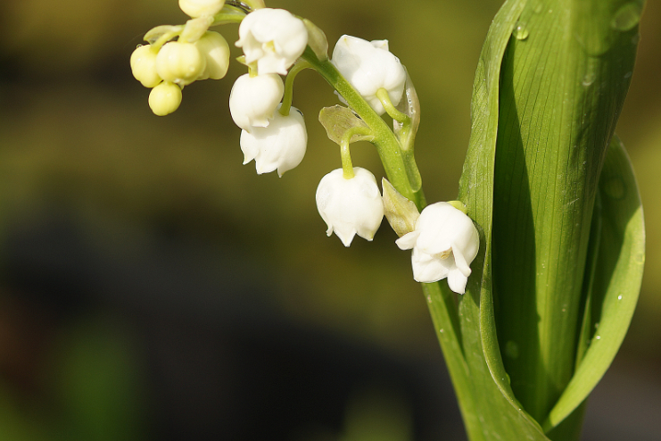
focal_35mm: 243
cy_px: 165
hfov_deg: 8.5
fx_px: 4461
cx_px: 484
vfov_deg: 5.7
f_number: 4
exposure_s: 1/400
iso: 100
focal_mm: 100
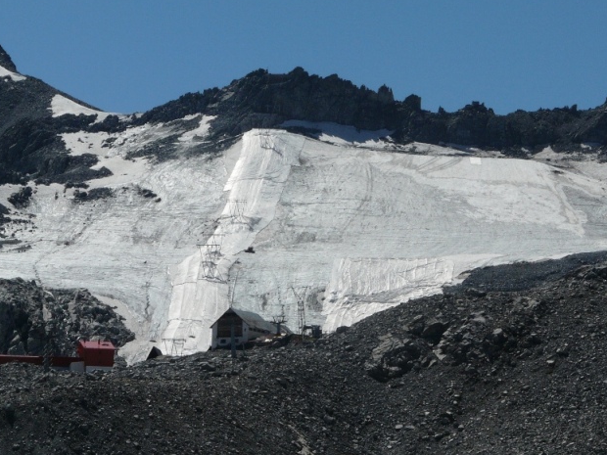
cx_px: 249
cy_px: 256
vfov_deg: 8.6
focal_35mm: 173
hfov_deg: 11.4
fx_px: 3034
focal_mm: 21.6
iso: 100
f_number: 8
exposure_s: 1/800
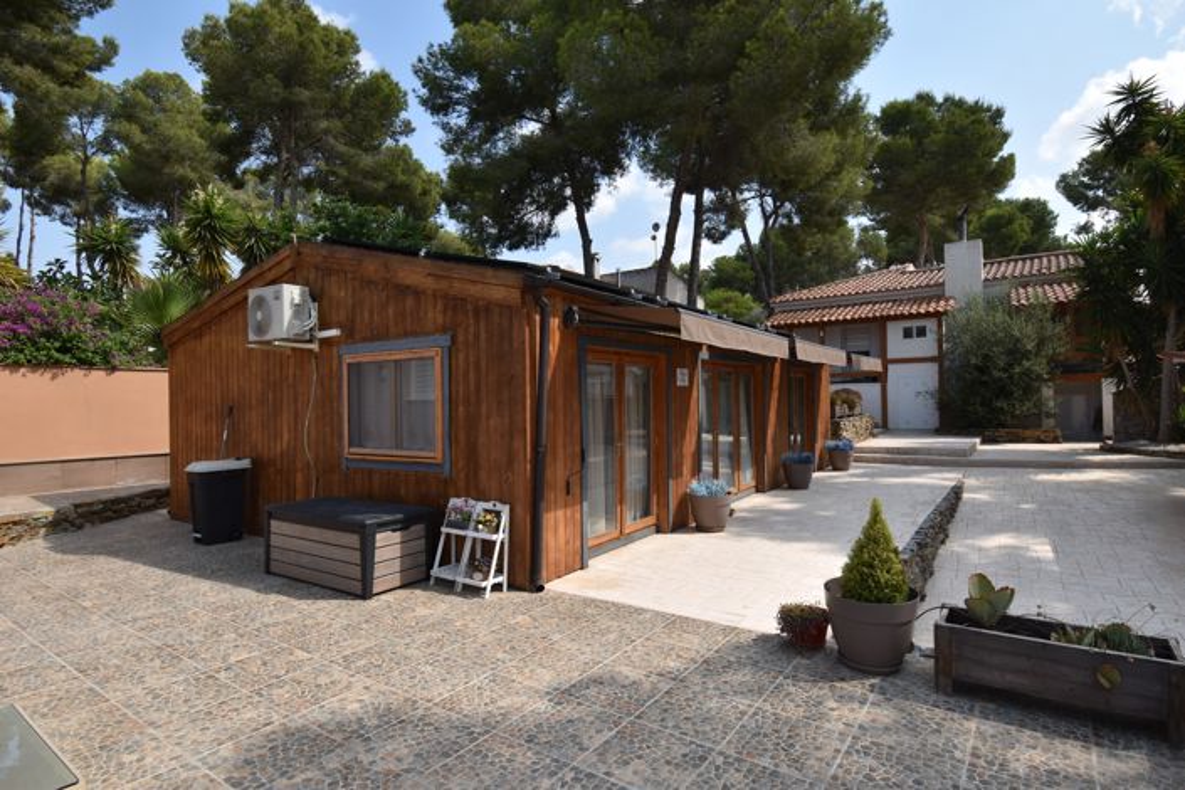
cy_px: 395
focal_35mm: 20
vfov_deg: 63.2
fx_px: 642
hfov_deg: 85.4
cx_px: 592
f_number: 8
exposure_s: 1/250
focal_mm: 13
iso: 100
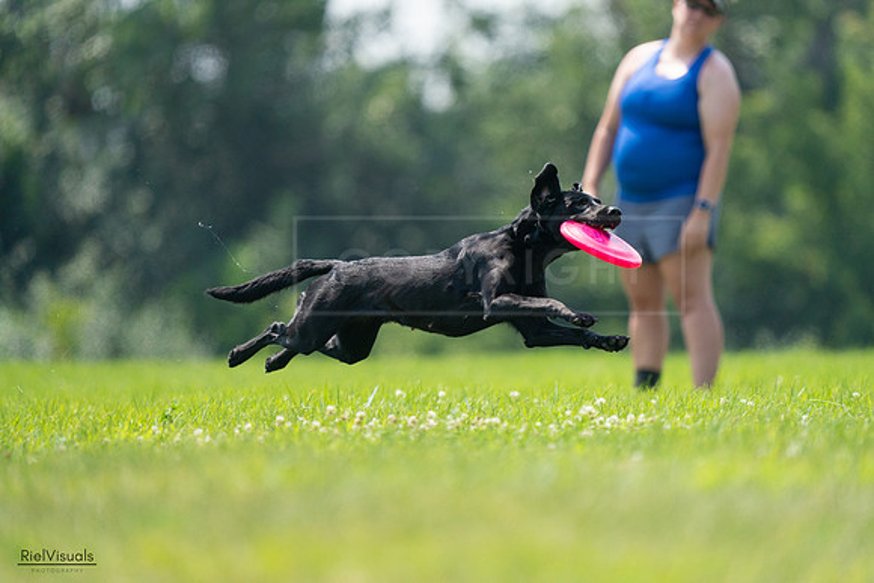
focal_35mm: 600
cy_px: 292
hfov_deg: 3.4
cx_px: 437
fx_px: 14569
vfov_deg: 2.3
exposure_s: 1/4000
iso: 2000
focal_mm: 600
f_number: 6.3
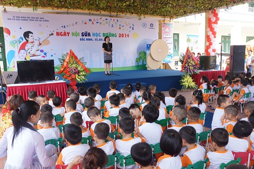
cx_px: 127
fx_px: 212
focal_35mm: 30
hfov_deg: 61.9
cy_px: 84
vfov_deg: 43.6
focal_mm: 20
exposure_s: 1/125
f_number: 4
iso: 200
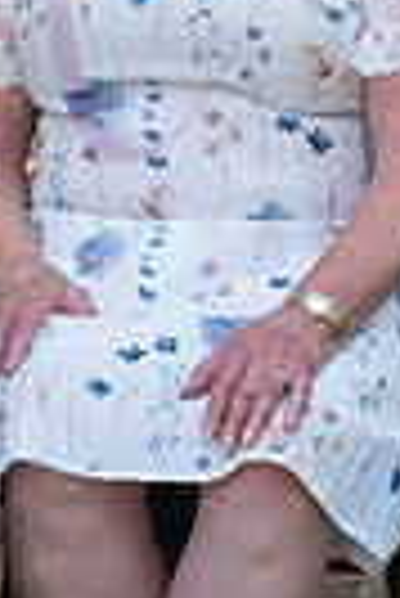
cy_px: -351
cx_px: -49
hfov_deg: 4.5
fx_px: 5103
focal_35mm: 307
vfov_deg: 6.6
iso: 400
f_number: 8
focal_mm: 91
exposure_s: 1/125
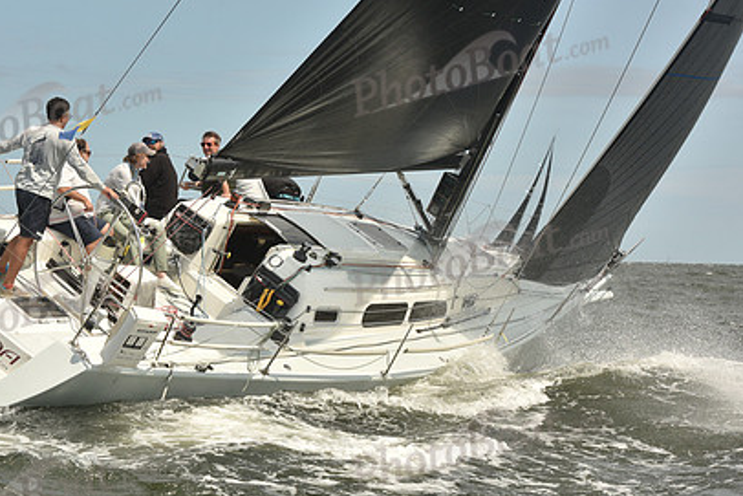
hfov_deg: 20.3
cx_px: 258
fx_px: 2065
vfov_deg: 13.7
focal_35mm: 100
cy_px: 189
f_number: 10
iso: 250
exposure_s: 1/800
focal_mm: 70
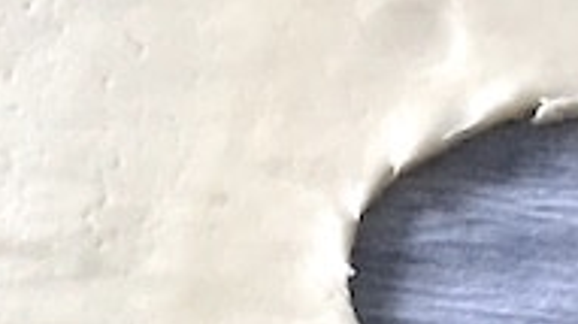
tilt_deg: -71.5
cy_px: 754
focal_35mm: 192
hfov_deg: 10.7
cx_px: 926
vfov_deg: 6.1
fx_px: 2940
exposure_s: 1/50
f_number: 1.8
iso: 25
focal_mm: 3.99
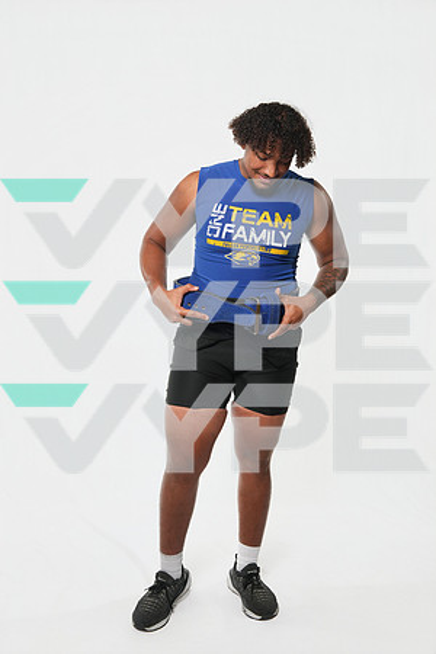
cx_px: 218
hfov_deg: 33.6
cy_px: 327
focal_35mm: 40
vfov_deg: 48.8
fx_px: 721
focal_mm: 39.7
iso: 500
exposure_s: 1/125
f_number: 8
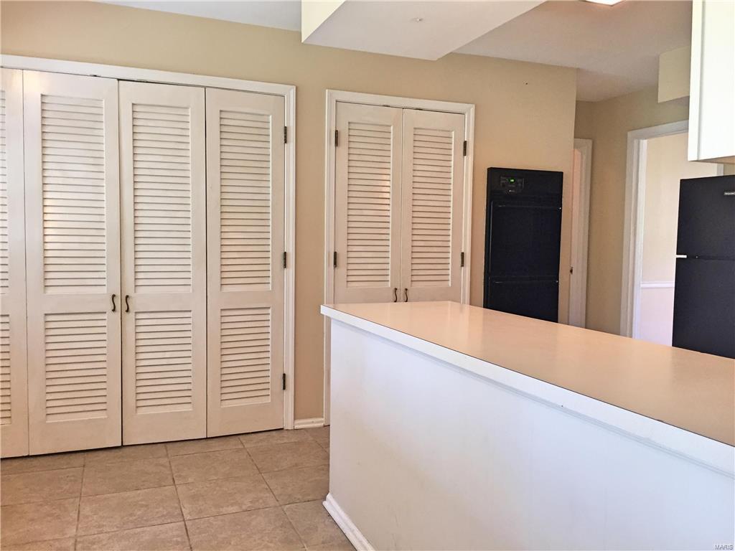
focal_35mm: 29
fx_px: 616
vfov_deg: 48.2
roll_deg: -0.9
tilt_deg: -3.0
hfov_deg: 61.7
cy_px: 276
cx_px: 368
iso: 125
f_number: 2.2
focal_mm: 4.15
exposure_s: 1/30
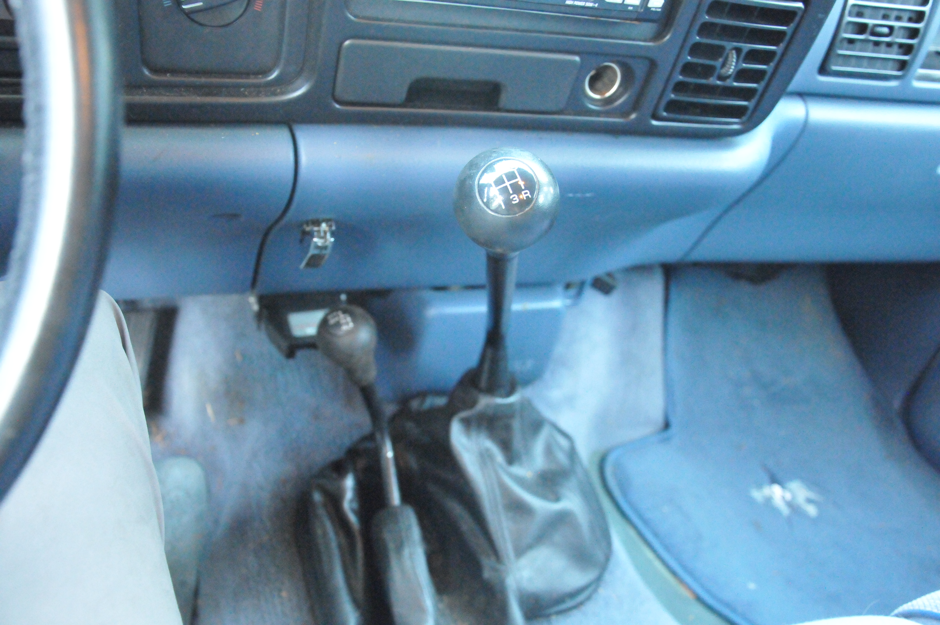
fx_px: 861
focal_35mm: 33
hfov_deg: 57.3
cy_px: 312
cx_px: 470
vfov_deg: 39.9
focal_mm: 22
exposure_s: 1/30
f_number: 3.8
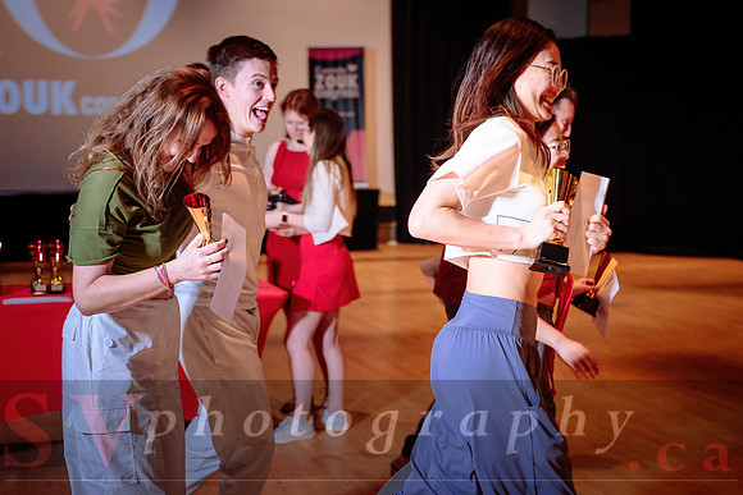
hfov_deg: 38.9
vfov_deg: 26.5
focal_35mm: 51
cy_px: 277
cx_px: 370
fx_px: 1053
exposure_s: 1/125
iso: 1000
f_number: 3.2
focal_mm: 42
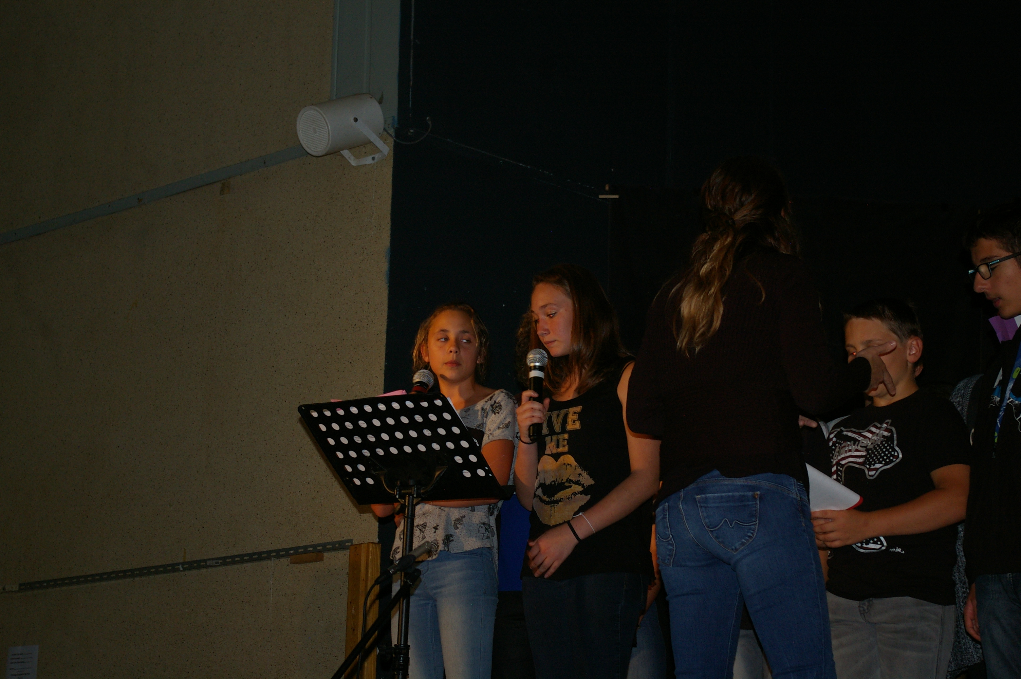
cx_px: 510
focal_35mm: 82
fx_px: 2338
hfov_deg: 24.6
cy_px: 340
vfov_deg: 16.5
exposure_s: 1/60
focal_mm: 55
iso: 400
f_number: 5.6
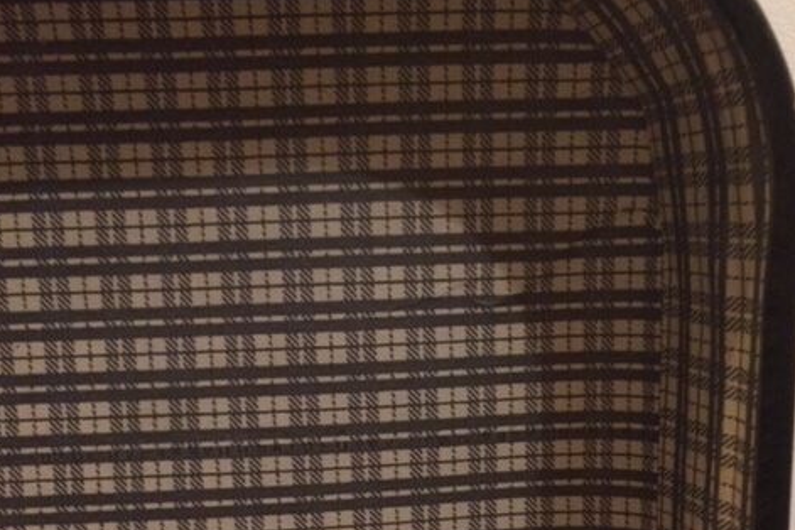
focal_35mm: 41
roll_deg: +2.6
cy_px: 390
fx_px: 905
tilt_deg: -17.3
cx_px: 395
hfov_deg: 47.4
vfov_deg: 32.1
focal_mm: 4.15
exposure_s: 1/17
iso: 640
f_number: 2.2
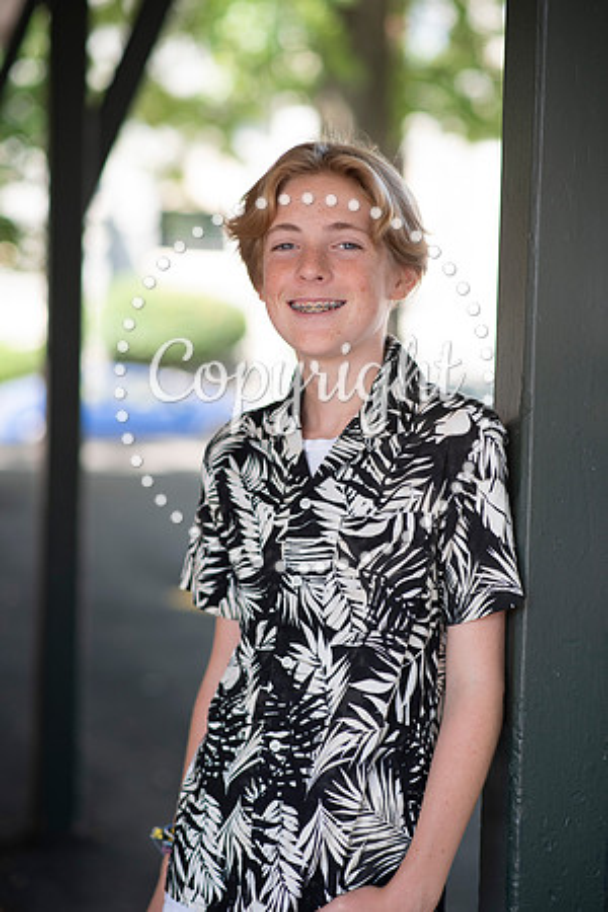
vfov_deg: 23.9
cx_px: 304
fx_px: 2153
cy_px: 456
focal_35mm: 85
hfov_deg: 16.1
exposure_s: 1/320
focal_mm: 85
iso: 200
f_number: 2.5
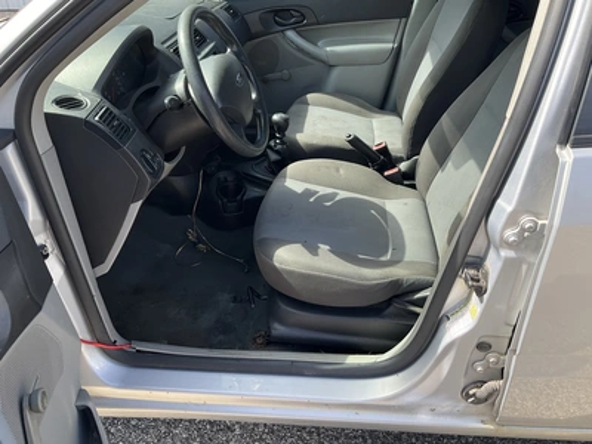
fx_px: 496
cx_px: 296
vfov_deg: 48.2
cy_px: 222
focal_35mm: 29
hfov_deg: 61.7
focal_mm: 3
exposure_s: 1/344
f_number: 1.8
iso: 25
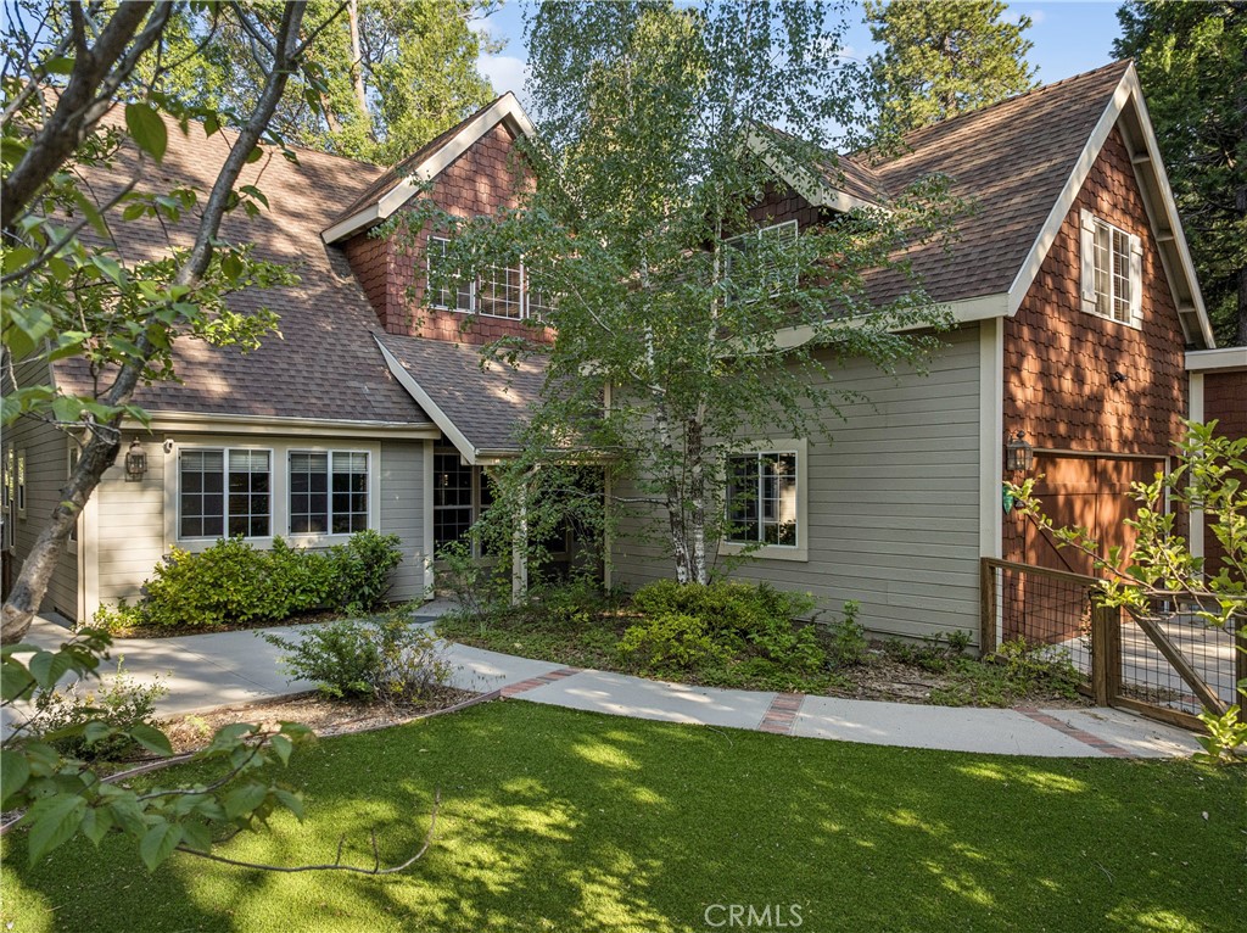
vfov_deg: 56.7
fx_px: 864
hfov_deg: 71.6
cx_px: 624
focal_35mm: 24
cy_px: 466
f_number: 2.8
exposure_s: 1/15
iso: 110
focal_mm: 12.3
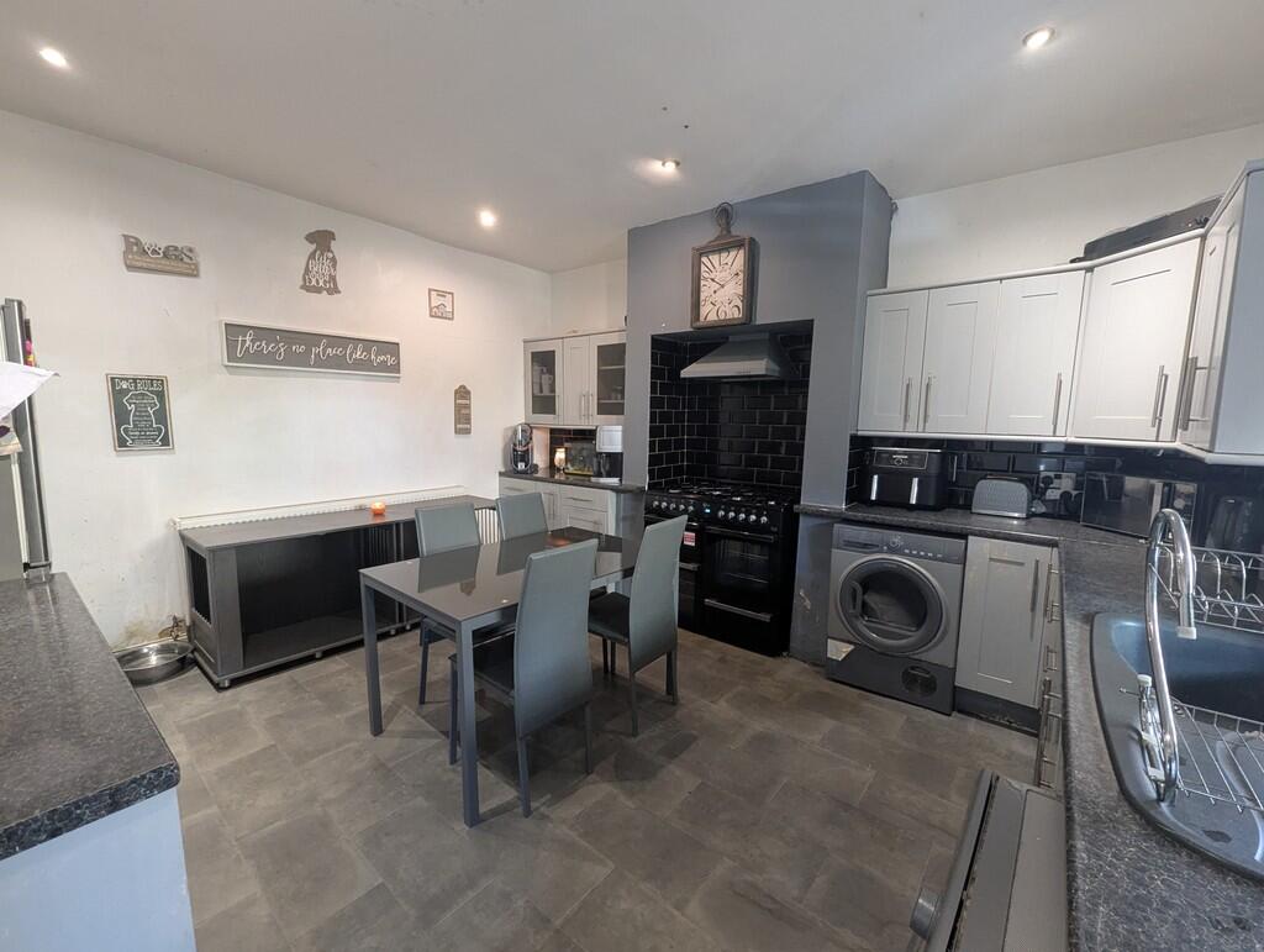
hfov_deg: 106.1
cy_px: 476
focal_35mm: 13
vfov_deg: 90.1
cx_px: 632
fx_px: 475
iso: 265
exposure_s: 1/24.2
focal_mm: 1.95
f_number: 2.2
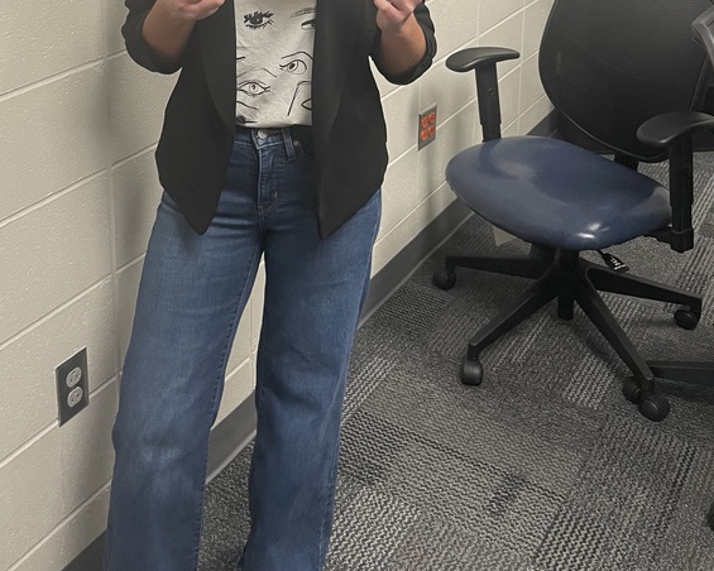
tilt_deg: -12.2
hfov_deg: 40.3
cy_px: -39
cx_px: 327
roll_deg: +0.1
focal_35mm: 46
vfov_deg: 29.8
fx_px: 972
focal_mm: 4.2
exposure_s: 1/60
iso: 125
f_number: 1.6
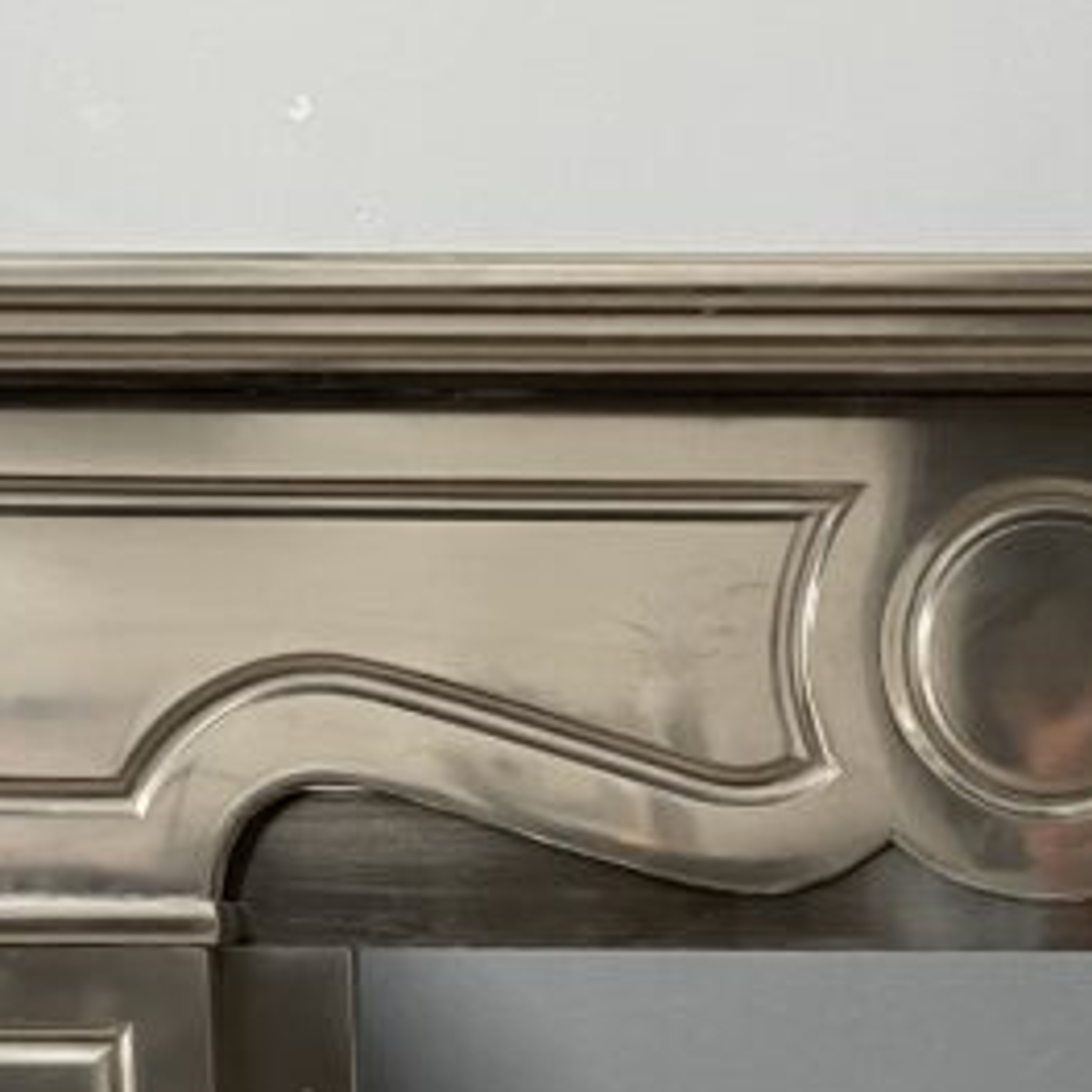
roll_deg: -0.2
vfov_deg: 18.1
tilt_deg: -7.6
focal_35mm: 89
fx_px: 3176
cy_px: 1448
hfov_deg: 19.1
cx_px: 1018
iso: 320
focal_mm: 4.2
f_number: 1.6
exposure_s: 1/60
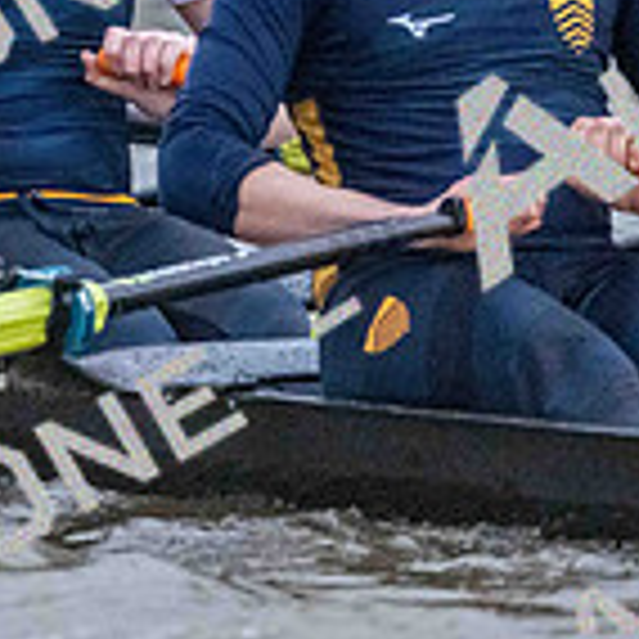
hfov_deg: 1.3
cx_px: 72
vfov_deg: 1.3
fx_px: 29092
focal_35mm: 1393
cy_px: -137
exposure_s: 1/1600
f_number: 4.5
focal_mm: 400
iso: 18000
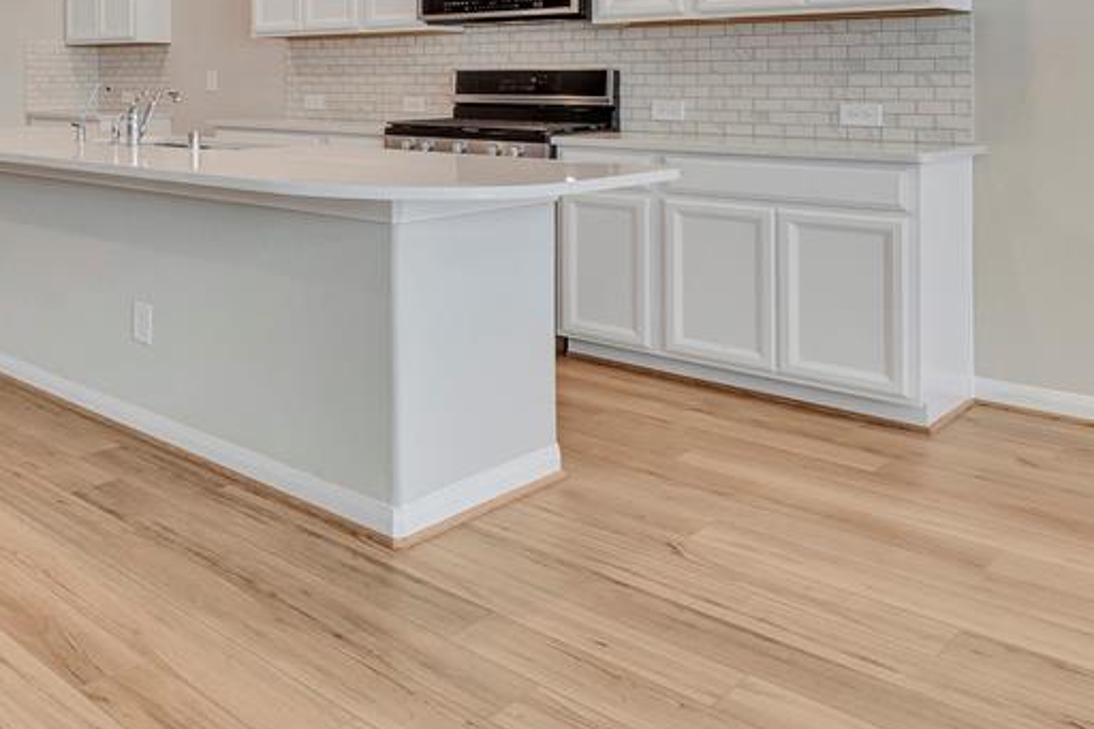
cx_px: 17
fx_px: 1002
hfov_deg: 48.0
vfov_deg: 37.5
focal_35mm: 33
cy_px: 81
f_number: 7.1
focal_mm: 11
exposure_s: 1/30
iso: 200
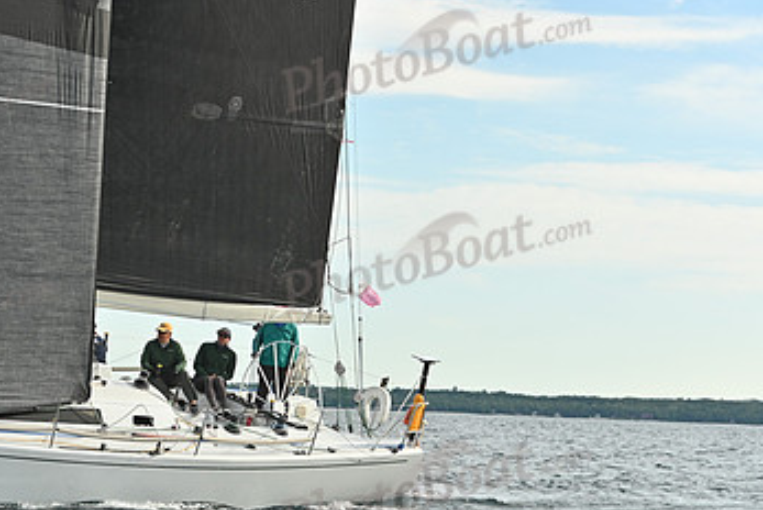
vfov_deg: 11.7
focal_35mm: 117
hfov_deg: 17.4
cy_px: 403
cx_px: 169
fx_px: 2482
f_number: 5.6
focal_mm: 70
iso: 320
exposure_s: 1/1000
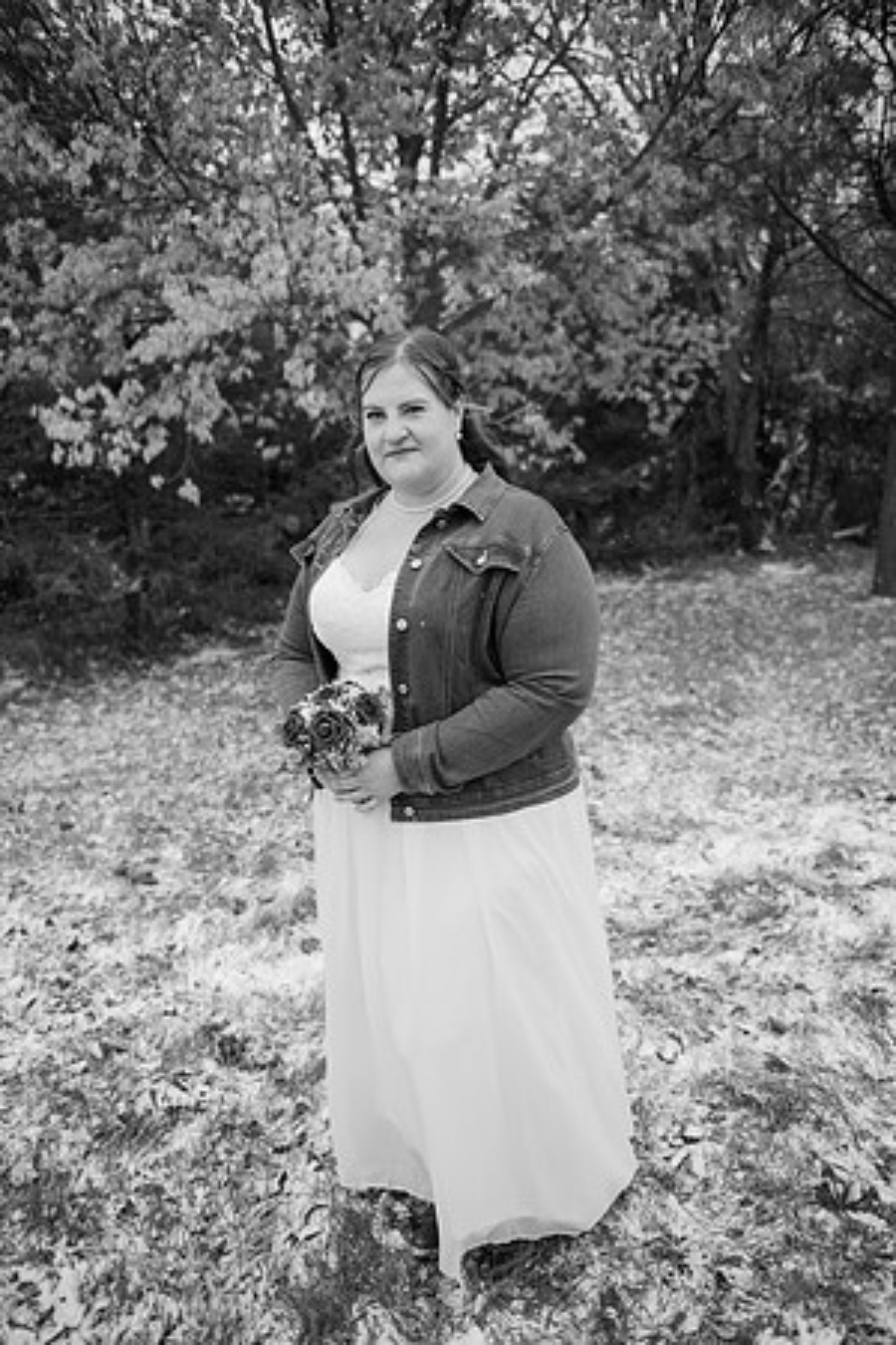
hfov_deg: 45.0
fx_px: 1083
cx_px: 448
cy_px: 672
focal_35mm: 29
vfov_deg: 63.7
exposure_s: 1/500
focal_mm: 29
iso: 200
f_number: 2.8
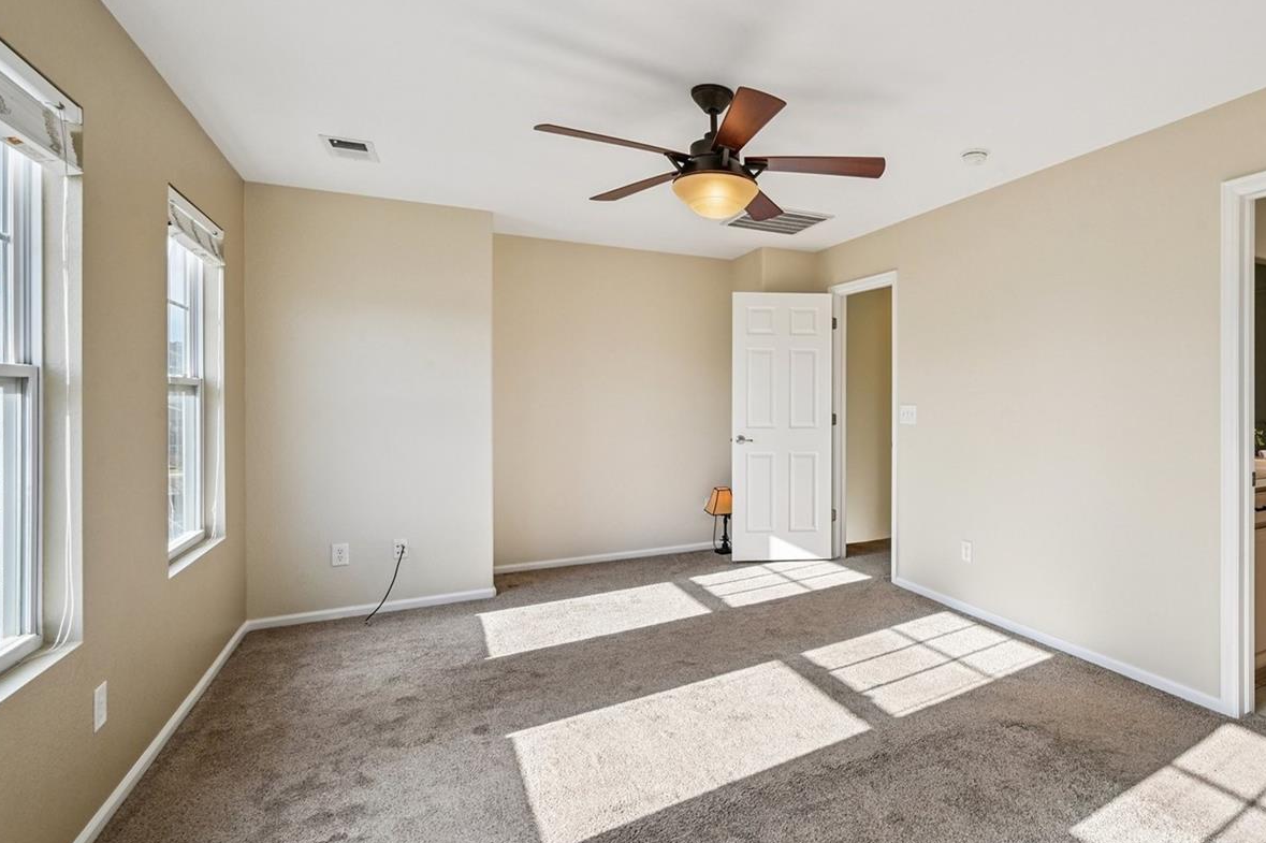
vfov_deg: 64.5
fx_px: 668
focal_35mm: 19
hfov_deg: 84.3
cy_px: 398
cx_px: 831
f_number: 10
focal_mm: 14
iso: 400
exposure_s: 1/200
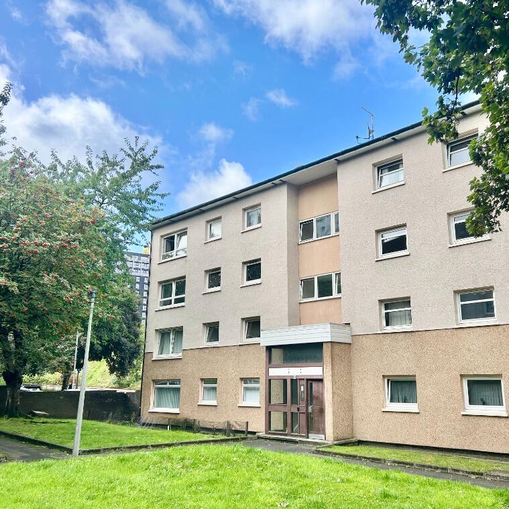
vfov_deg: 52.5
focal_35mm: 31
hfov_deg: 52.4
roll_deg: +0.2
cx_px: 290
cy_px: 255
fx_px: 516
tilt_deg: +13.4
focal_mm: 5.7
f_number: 1.5
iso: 50
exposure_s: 1/1972
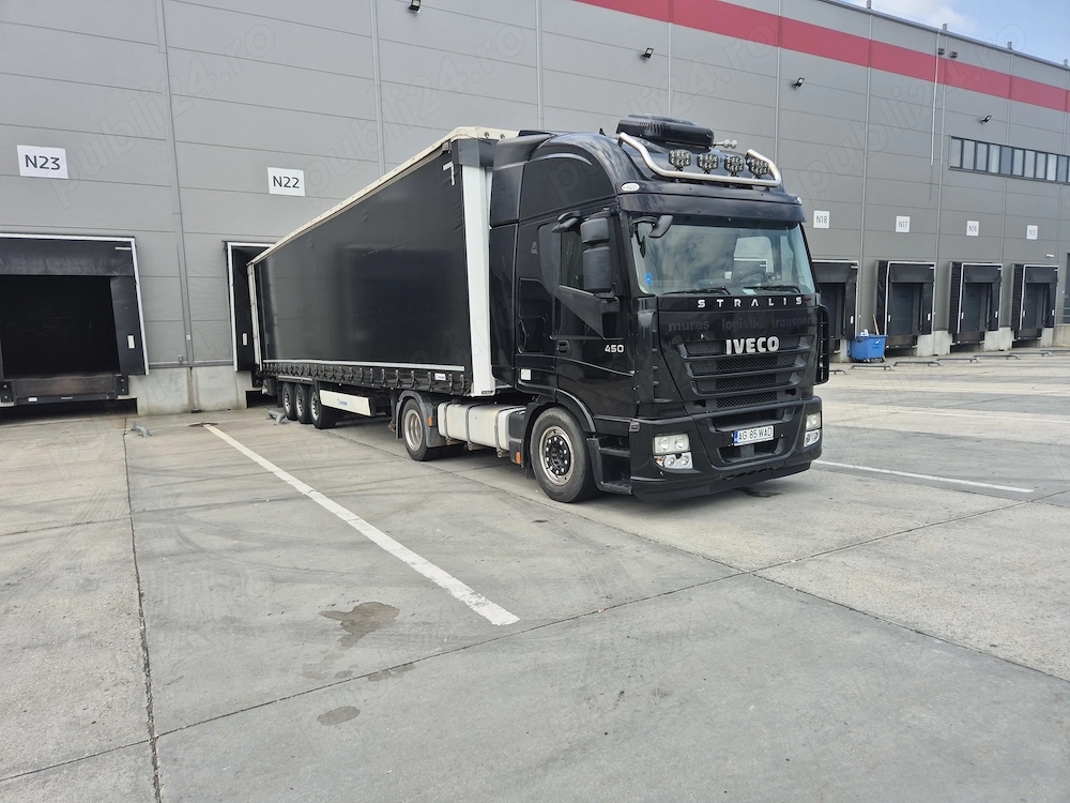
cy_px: 402
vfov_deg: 58.9
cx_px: 535
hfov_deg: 73.9
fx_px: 711
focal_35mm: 23
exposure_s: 1/1040
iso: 25
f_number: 1.8
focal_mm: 5.4
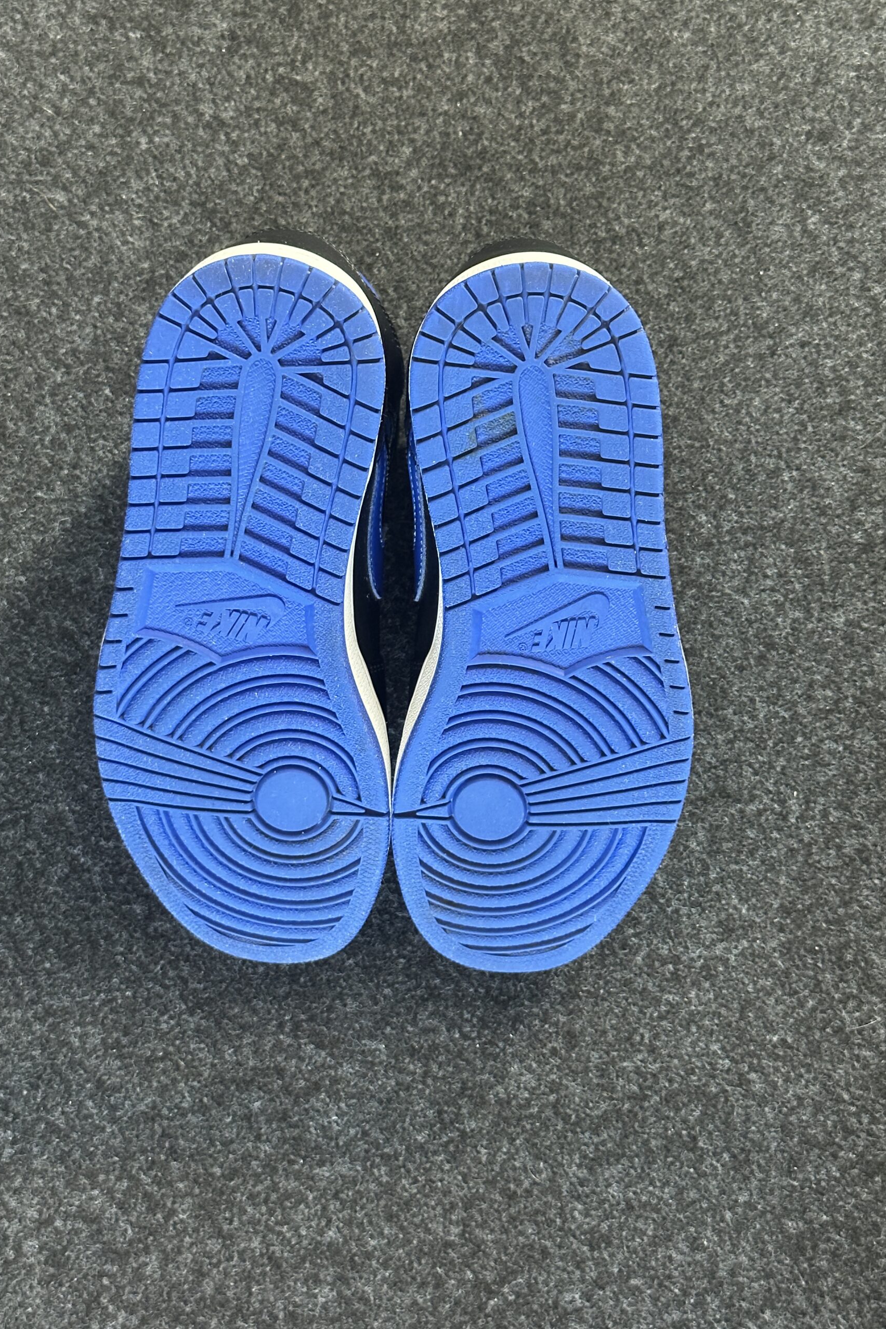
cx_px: 395
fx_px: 1846
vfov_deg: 39.6
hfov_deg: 27.0
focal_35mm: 50
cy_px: 665
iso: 400
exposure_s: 1/25
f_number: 1.78
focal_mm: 6.86
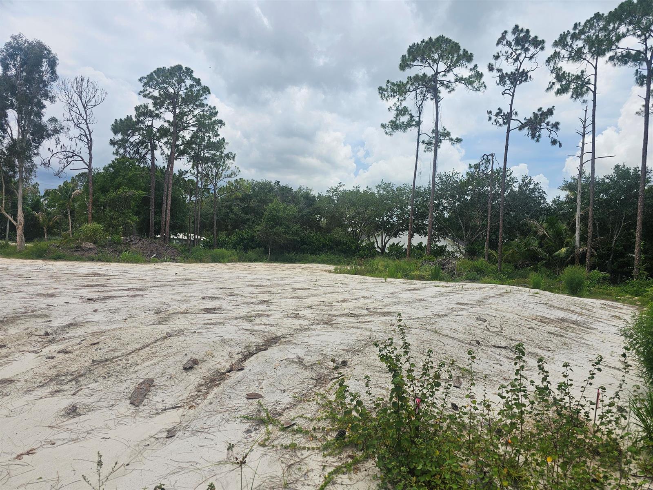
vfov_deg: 58.9
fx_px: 434
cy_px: 245
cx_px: 326
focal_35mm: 23
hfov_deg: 73.9
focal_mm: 6.3
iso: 10
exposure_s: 1/1580
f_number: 1.7
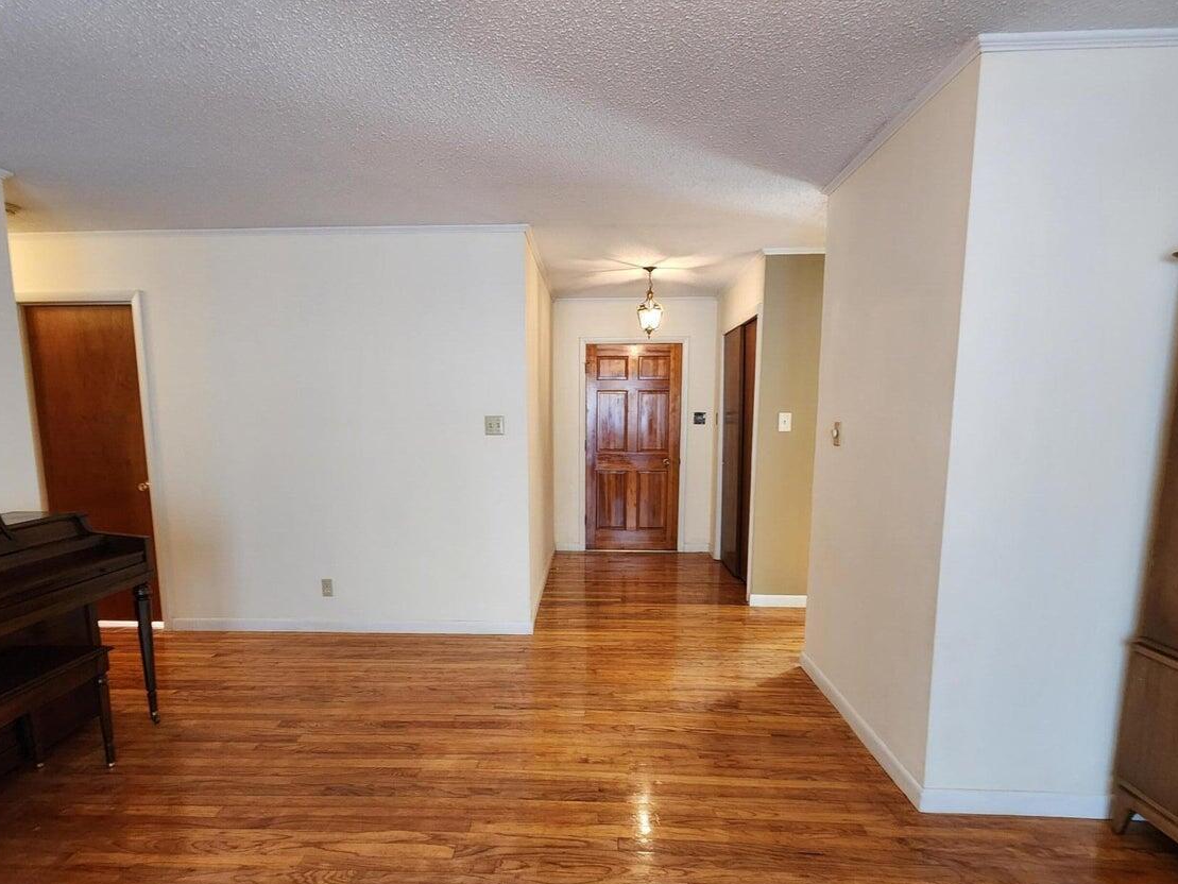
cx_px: 562
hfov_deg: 94.4
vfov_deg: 77.8
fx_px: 545
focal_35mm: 16
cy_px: 491
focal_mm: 2.2
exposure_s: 1/30
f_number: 2.2
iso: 400
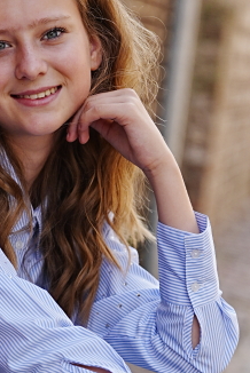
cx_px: 57
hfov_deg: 6.0
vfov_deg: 9.0
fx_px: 2370
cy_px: 311
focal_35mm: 228
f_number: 2
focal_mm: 62
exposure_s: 1/2500
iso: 320
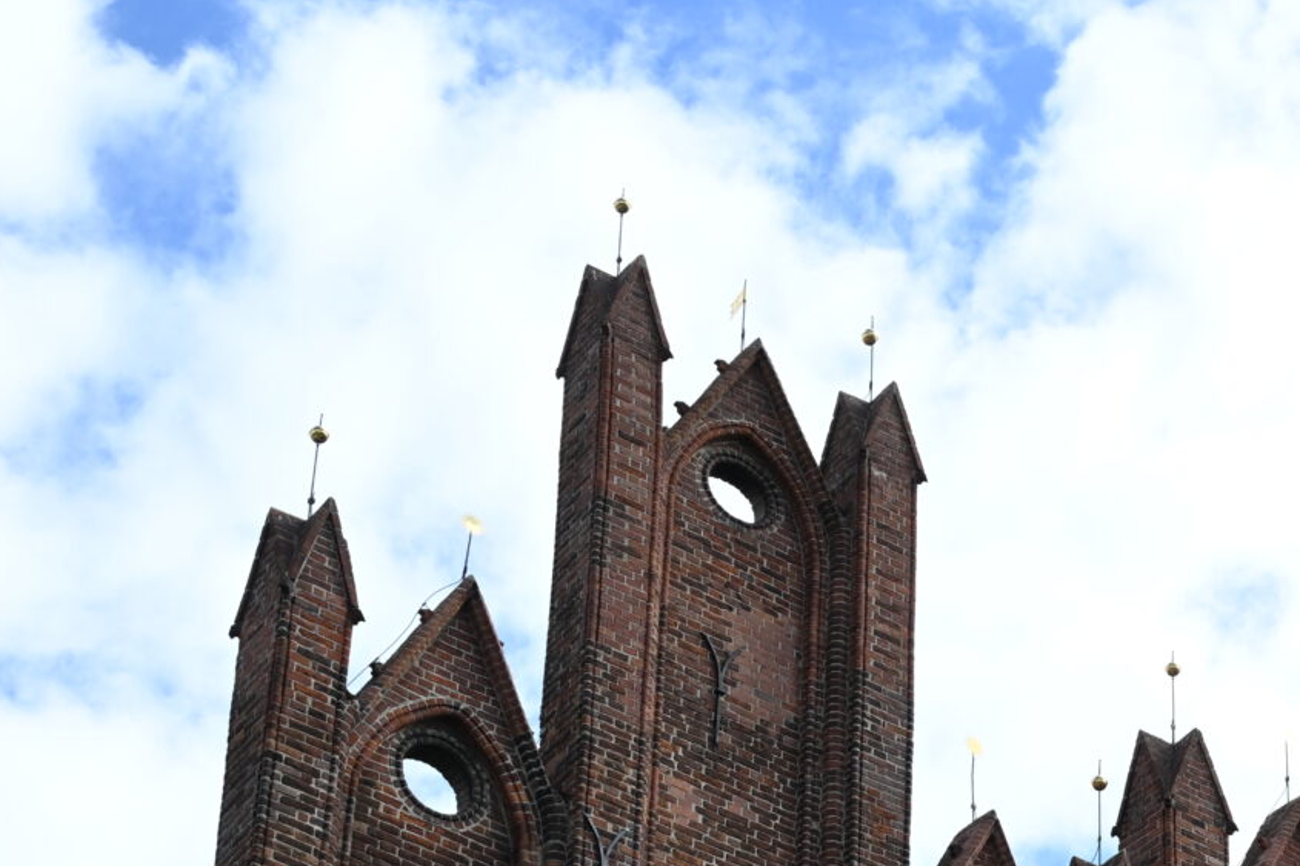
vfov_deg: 12.7
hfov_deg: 18.5
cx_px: 1680
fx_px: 3718
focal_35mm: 103
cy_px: 1225
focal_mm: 34
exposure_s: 1/500
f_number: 8
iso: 400
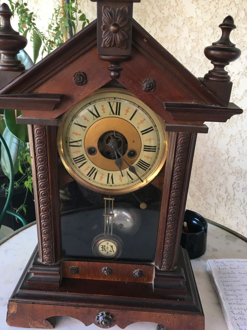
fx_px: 276
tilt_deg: -23.5
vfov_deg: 61.7
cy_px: 165
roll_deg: -1.3
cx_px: 124
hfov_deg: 48.2
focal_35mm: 29
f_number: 2.2
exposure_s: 1/33
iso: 40
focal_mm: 4.15
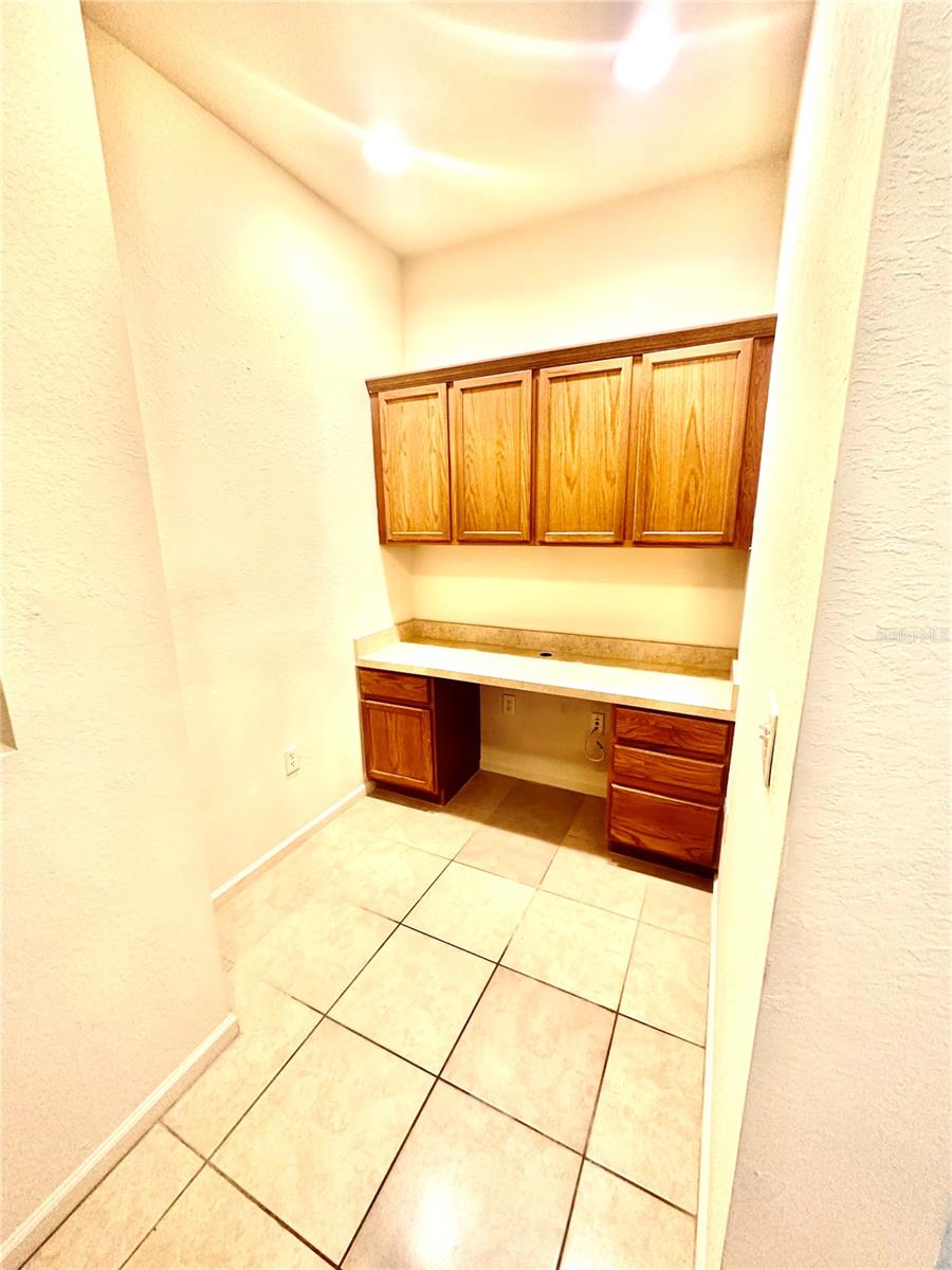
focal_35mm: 14
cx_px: 476
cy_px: 635
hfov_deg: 85.7
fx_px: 513
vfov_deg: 102.1
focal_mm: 2.22
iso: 250
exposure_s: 1/60
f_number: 2.2
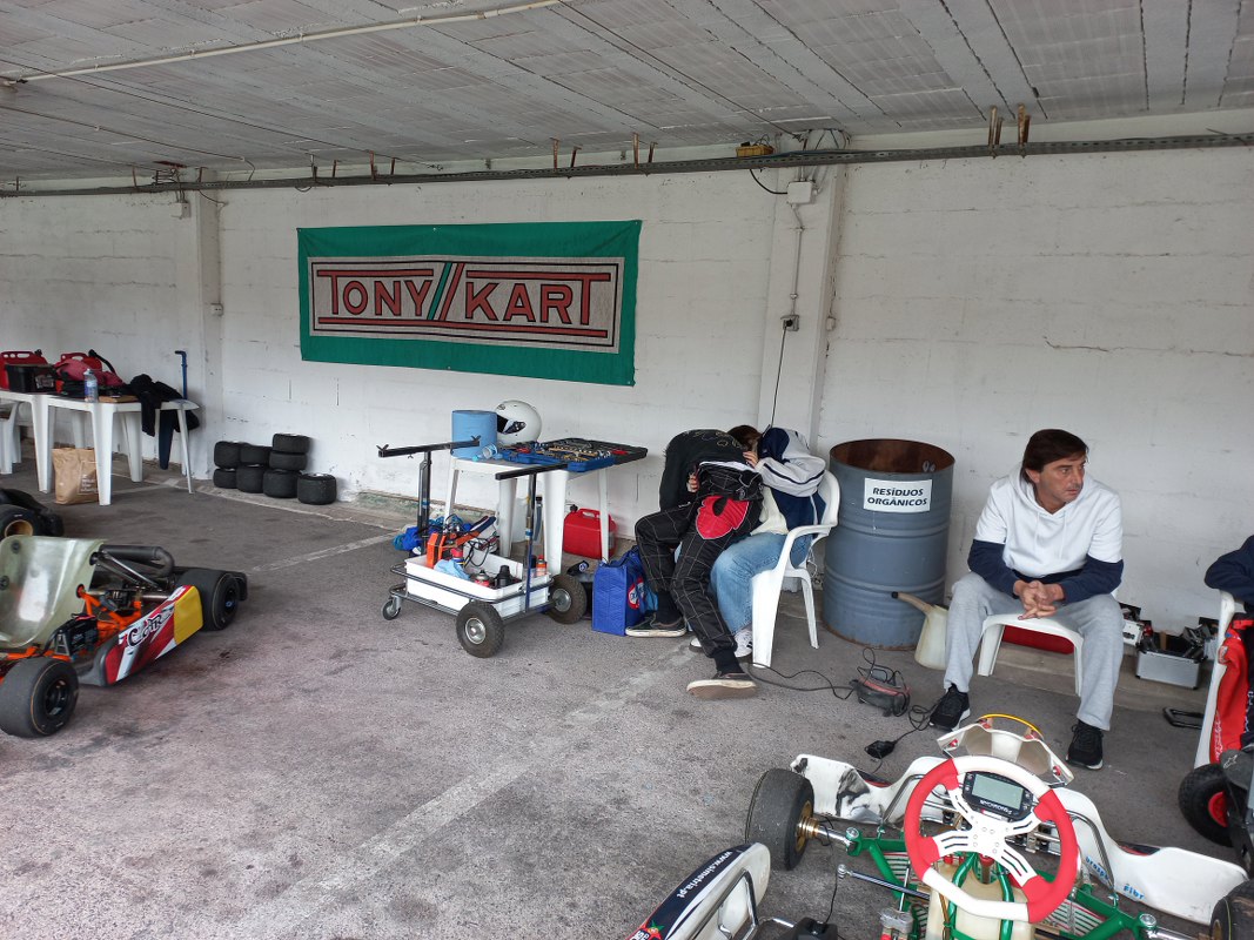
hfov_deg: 69.4
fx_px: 906
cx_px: 627
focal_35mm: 25
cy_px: 470
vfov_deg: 54.9
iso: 50
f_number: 1.8
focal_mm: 4.6
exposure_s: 1/50
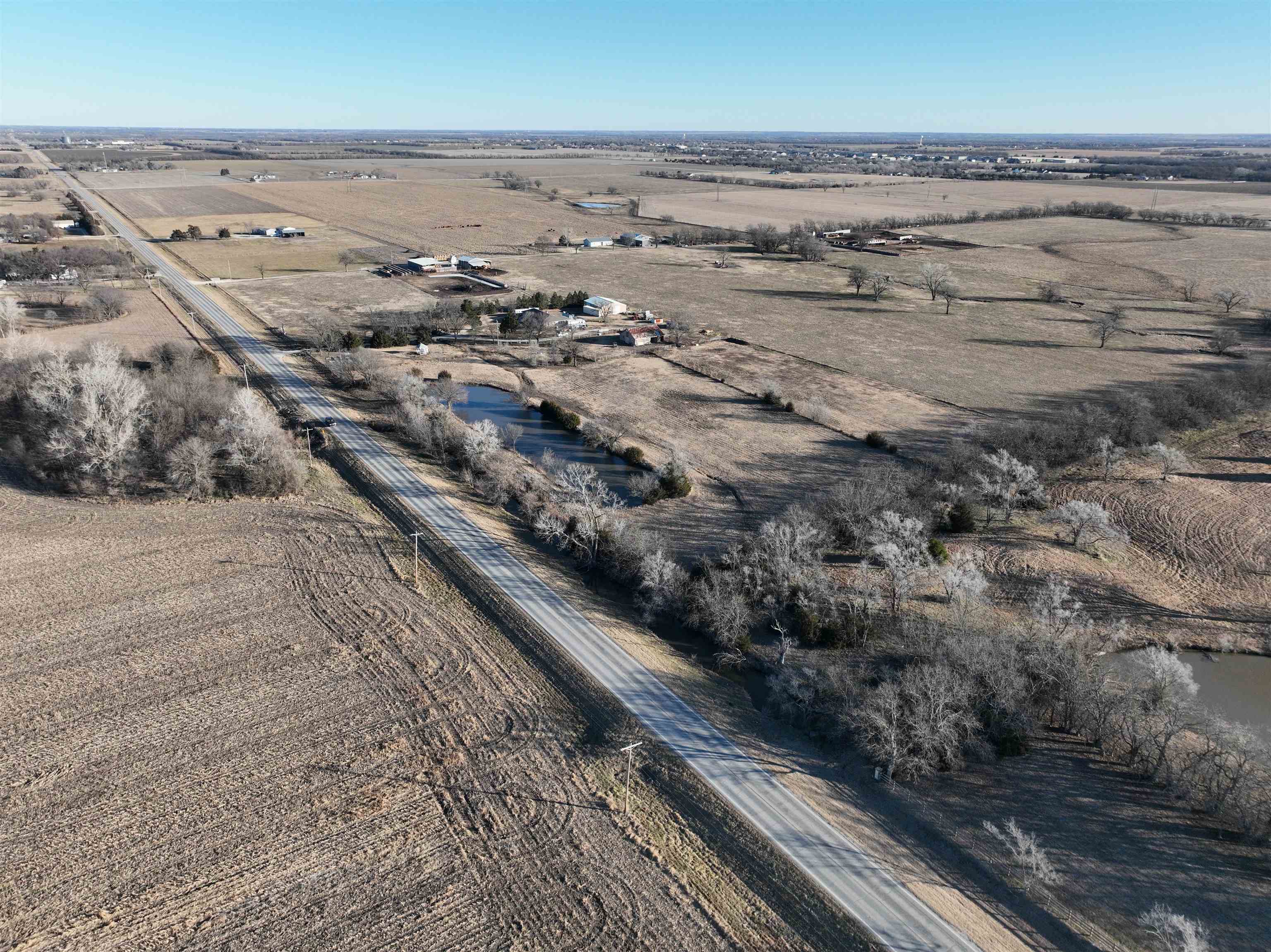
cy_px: 476
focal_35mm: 24
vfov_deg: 56.8
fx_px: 881
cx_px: 636
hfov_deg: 71.6
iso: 200
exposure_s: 1/200
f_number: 2.8
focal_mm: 12.29
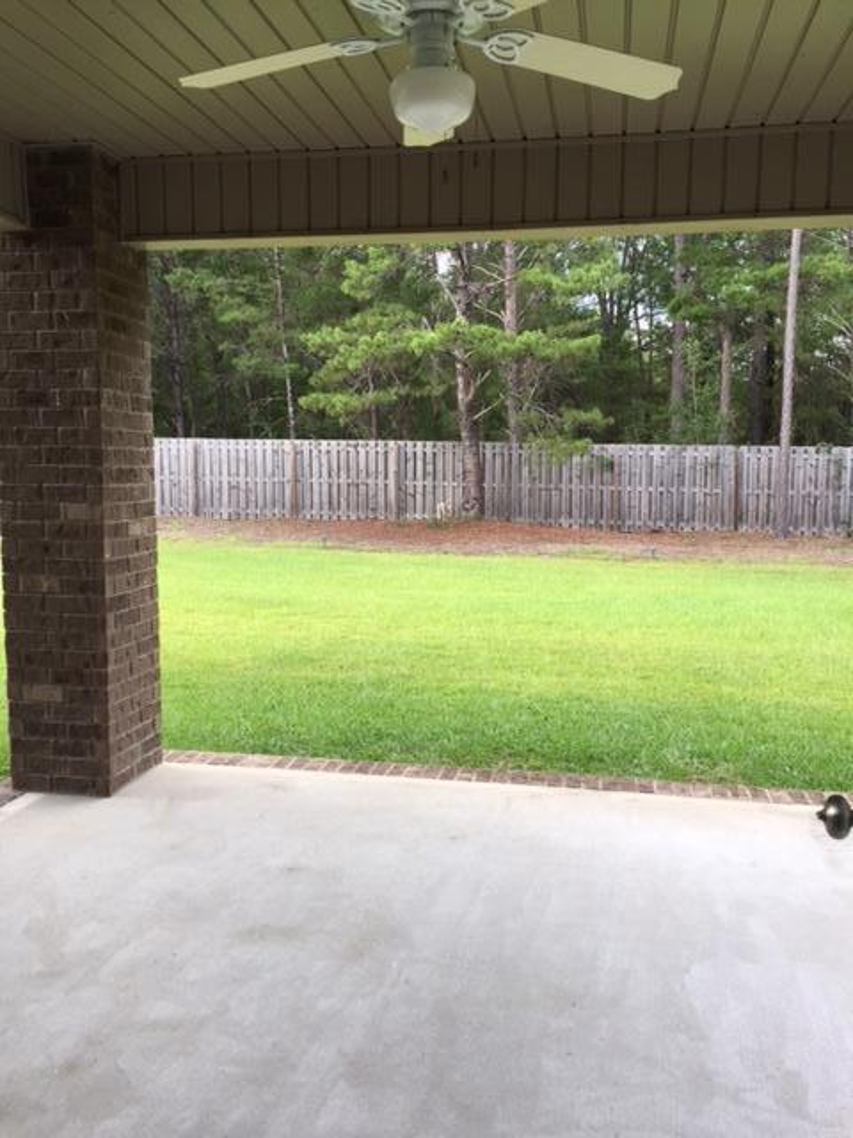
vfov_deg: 61.7
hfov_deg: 48.2
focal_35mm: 29
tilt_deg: -5.0
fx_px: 953
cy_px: 569
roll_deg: +0.0
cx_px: 426
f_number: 2.2
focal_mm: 4.15
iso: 32
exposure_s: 1/120
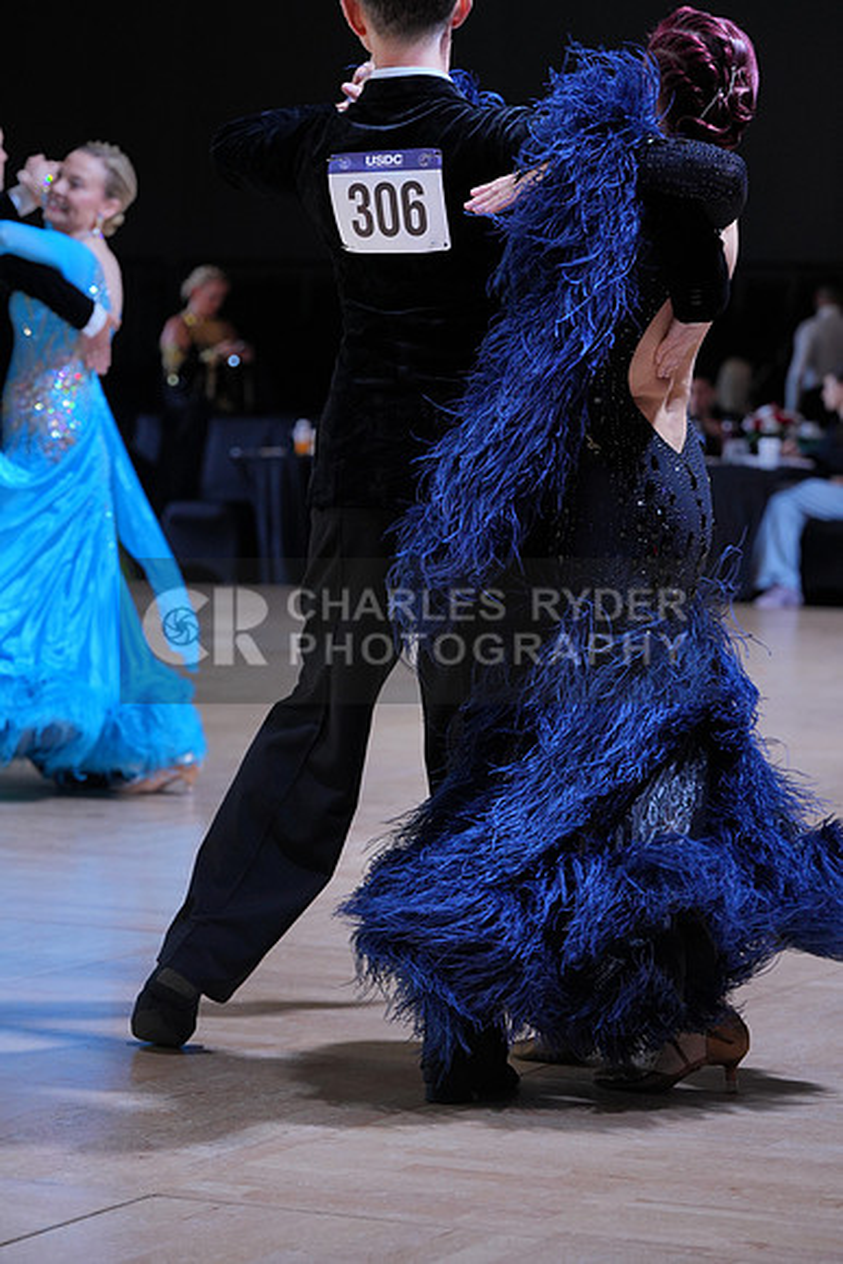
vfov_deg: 17.2
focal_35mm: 119
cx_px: 422
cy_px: 632
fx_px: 4177
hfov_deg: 11.5
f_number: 5.6
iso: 1000
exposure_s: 1/400
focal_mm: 119
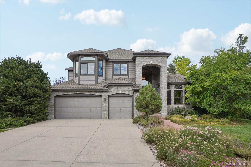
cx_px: 126
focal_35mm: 15
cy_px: 84
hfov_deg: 100.4
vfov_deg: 77.3
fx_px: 105
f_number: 8
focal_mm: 10
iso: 100
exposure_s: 1/160
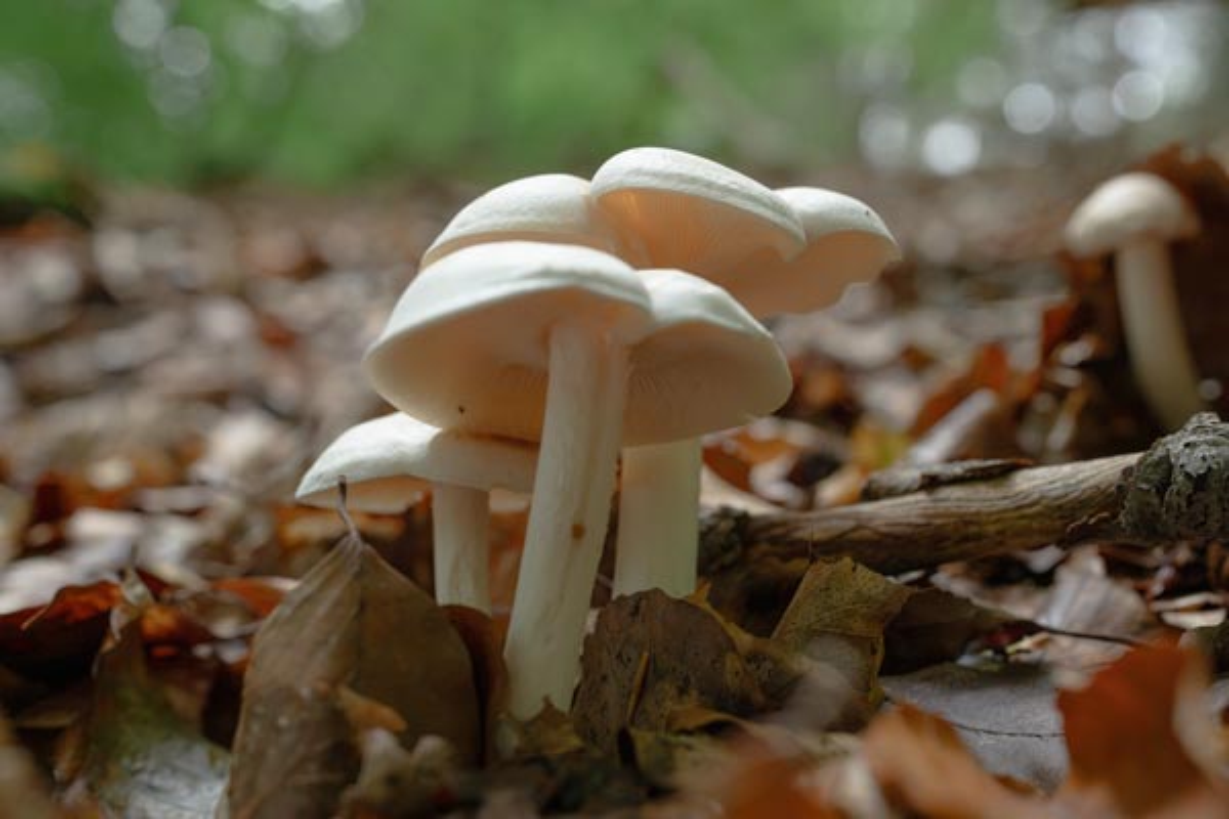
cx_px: 614
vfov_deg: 37.9
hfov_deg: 54.4
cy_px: 410
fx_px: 1195
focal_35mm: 35
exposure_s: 1/125
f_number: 5
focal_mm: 35
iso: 1600
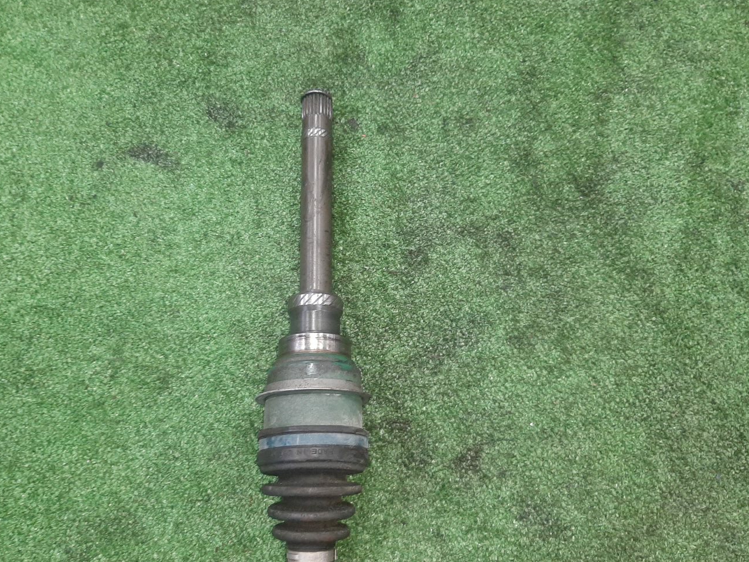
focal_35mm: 29
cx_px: 366
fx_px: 627
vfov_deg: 48.2
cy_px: 290
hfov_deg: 61.7
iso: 195
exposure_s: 1/33
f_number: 1.7
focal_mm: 3.93
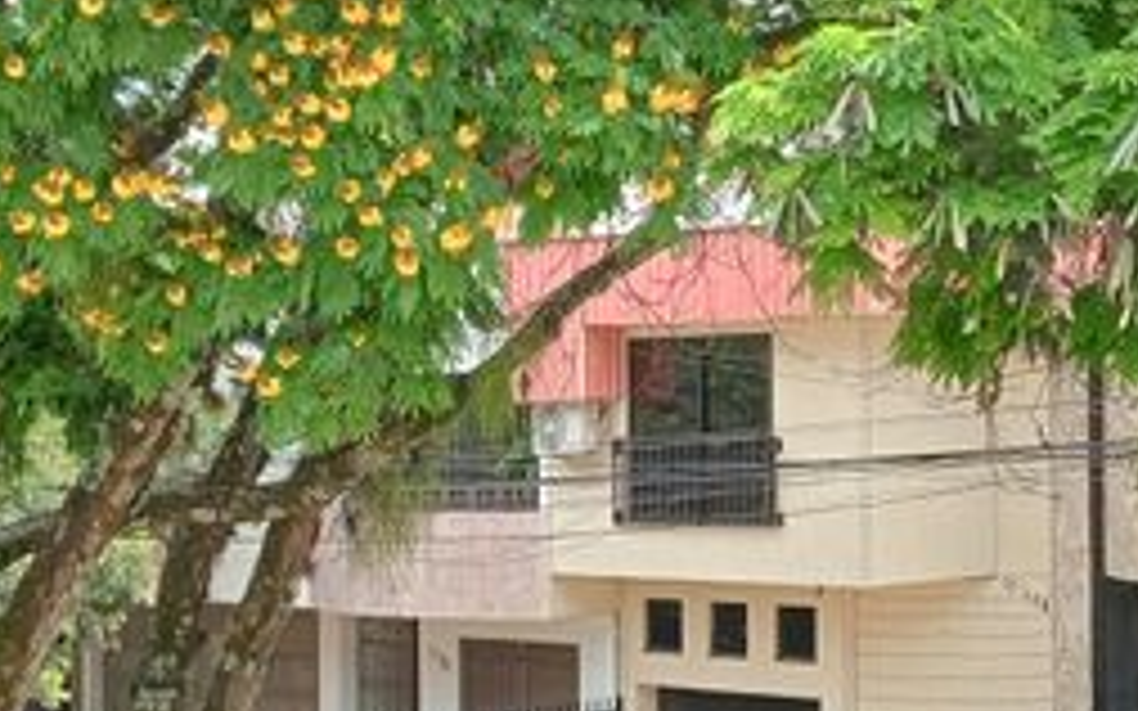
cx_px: 765
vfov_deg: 16.7
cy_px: 428
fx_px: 2419
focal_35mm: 78
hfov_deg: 26.3
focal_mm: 3.98
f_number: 1.8
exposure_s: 1/2451
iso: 100
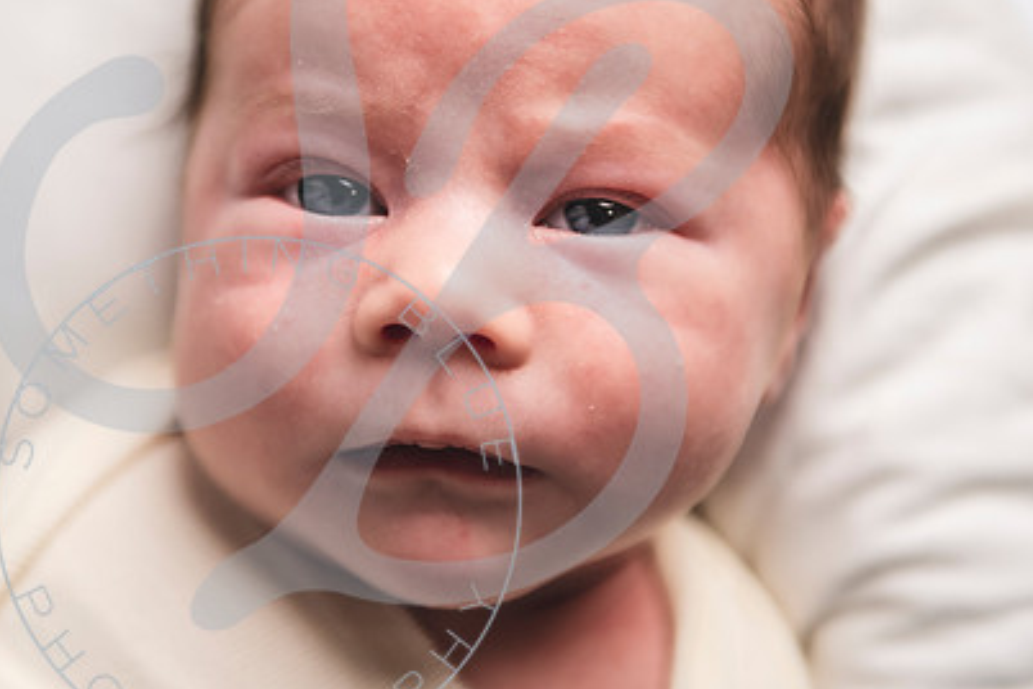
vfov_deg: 13.5
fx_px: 2898
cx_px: 385
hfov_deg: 20.2
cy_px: 284
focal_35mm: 101
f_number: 2.8
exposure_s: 1/160
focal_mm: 70
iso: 400
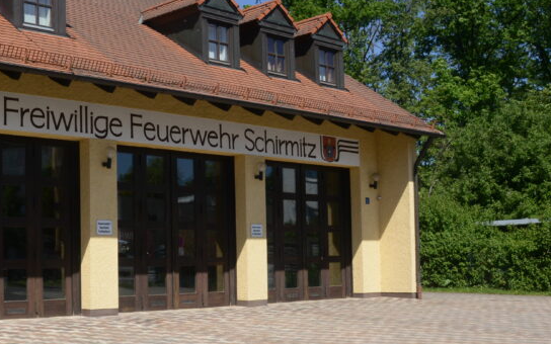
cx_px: 98
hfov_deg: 36.1
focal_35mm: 54
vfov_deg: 23.9
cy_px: 230
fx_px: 811
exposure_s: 1/800
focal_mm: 24
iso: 1000
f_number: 14
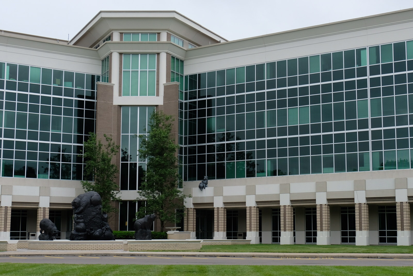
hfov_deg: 50.7
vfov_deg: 35.1
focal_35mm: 38
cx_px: 206
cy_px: 138
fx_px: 436
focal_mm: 25.4
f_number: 8
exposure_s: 1/420
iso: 400
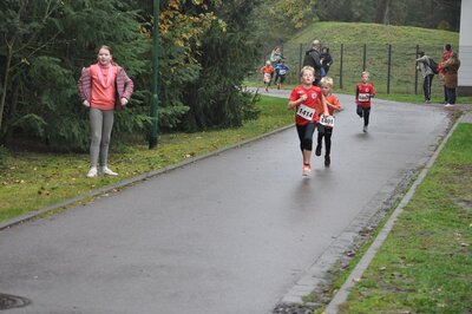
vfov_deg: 11.4
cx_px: 236
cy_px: 157
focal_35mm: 120
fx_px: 1572
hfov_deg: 17.1
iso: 1600
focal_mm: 80
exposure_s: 1/500
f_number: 4.5
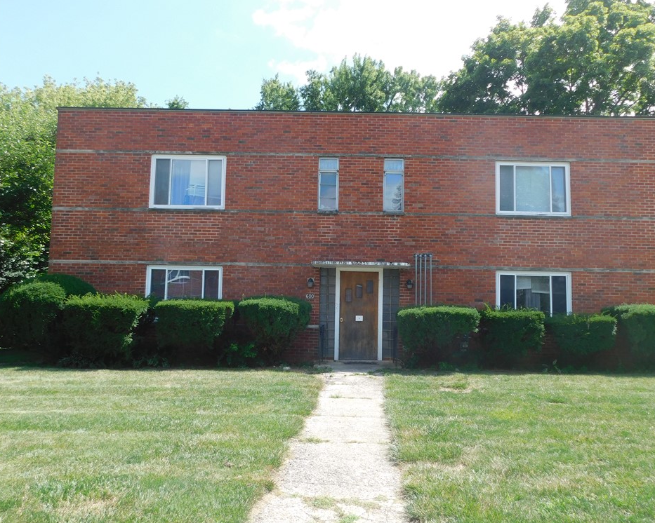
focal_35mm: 30
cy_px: 257
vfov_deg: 48.5
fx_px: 581
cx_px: 351
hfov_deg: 58.7
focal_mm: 4.9
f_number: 3.2
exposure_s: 1/640
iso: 125
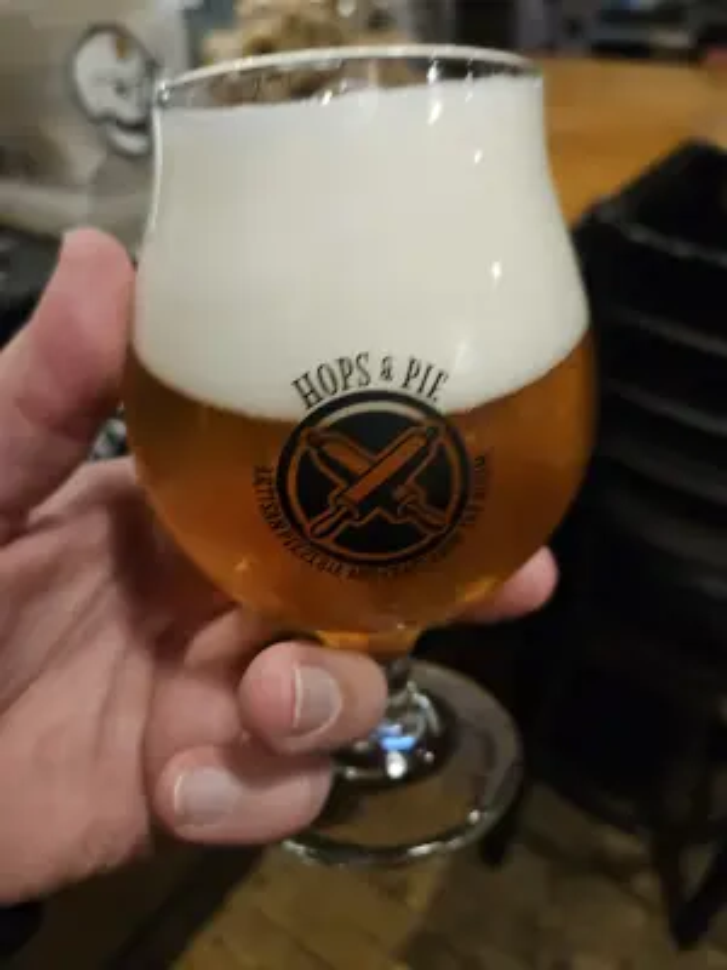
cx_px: 364
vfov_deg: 73.9
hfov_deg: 58.9
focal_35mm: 23
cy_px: 485
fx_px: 644
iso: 640
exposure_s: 1/24
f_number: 1.8
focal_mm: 5.4
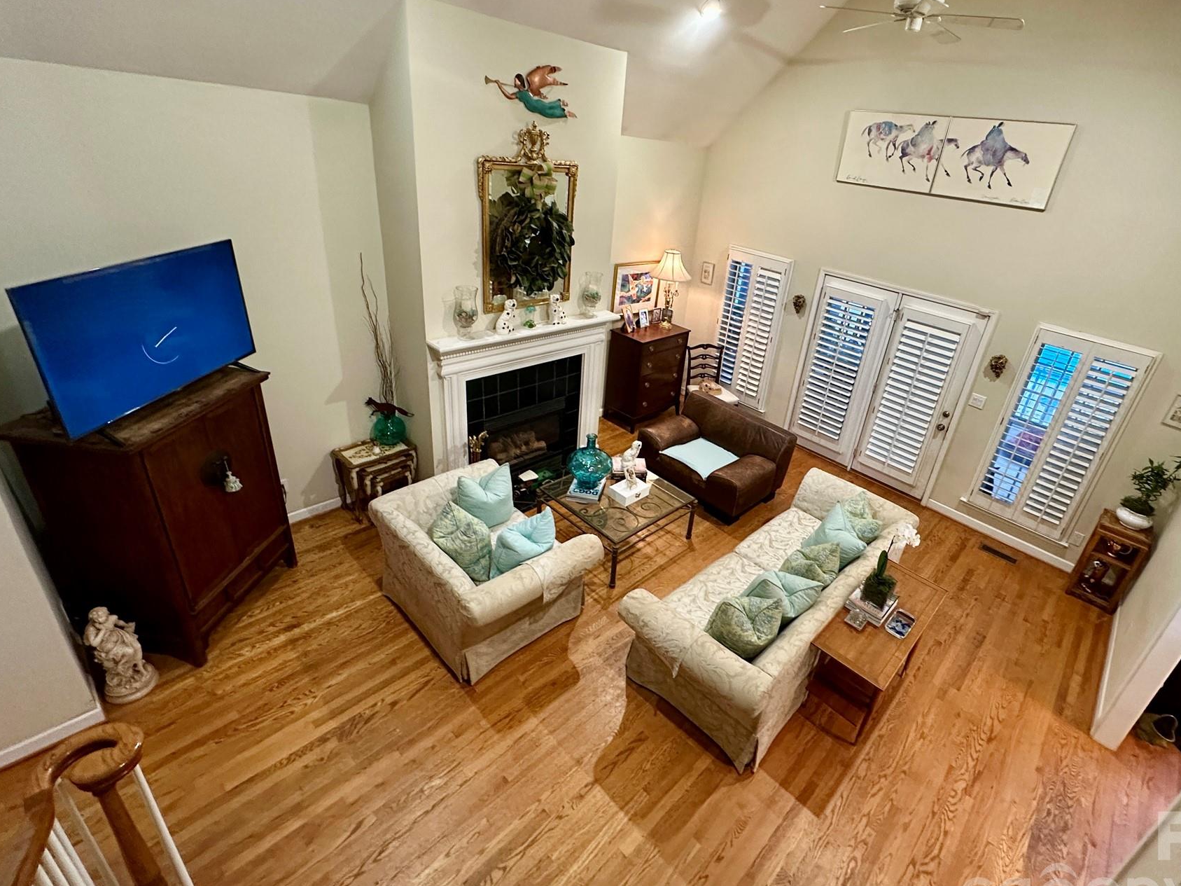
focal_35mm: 17
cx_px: 664
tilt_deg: -25.4
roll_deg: -7.5
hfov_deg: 90.6
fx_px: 580
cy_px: 411
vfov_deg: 74.6
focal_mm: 2.22
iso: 640
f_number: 2.2
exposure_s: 1/60
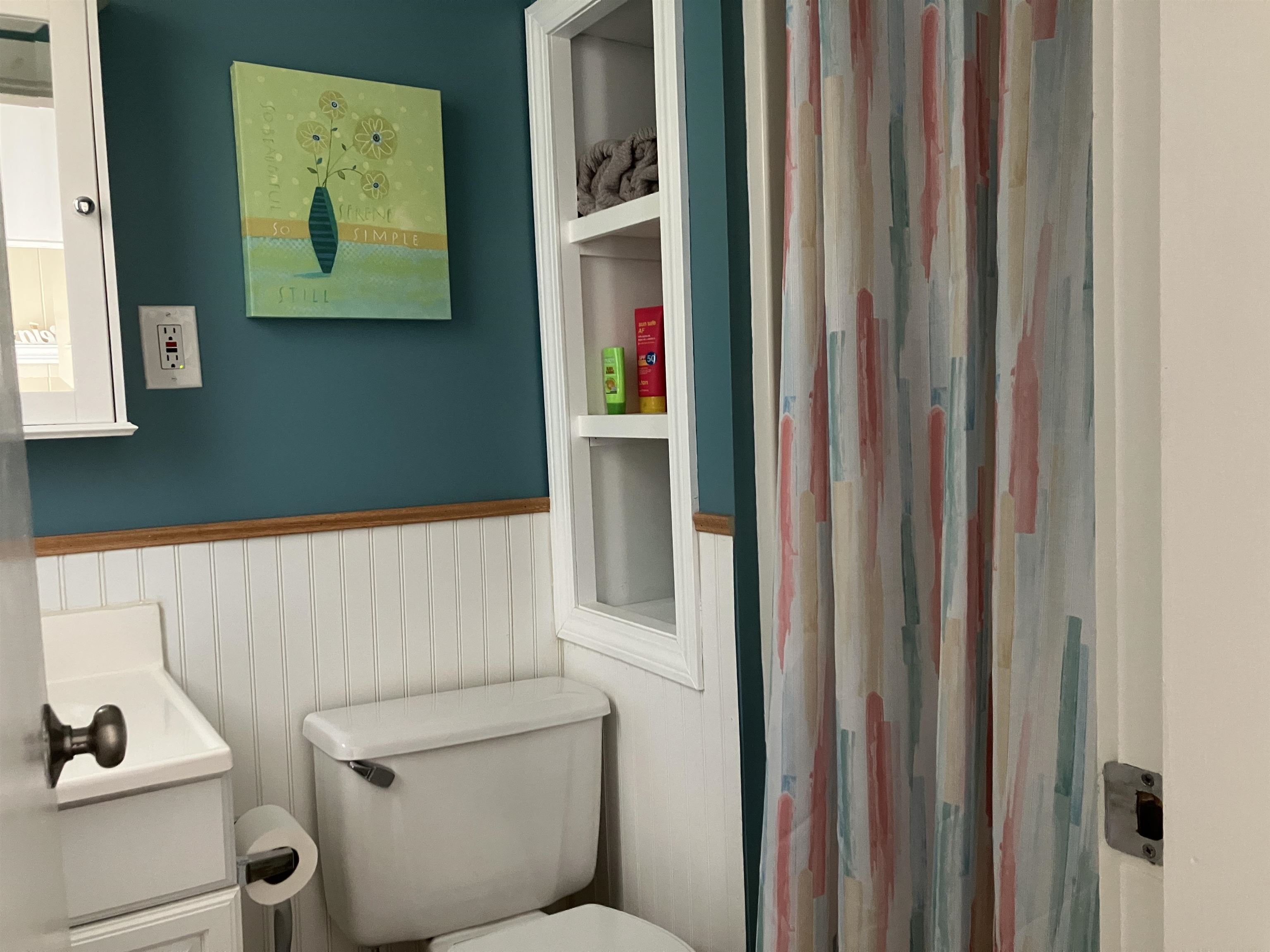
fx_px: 1027
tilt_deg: -3.1
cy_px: 476
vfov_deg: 49.7
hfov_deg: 63.4
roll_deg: +2.8
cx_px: 635
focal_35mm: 28
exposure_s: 1/35
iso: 400
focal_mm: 3.99
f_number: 1.8
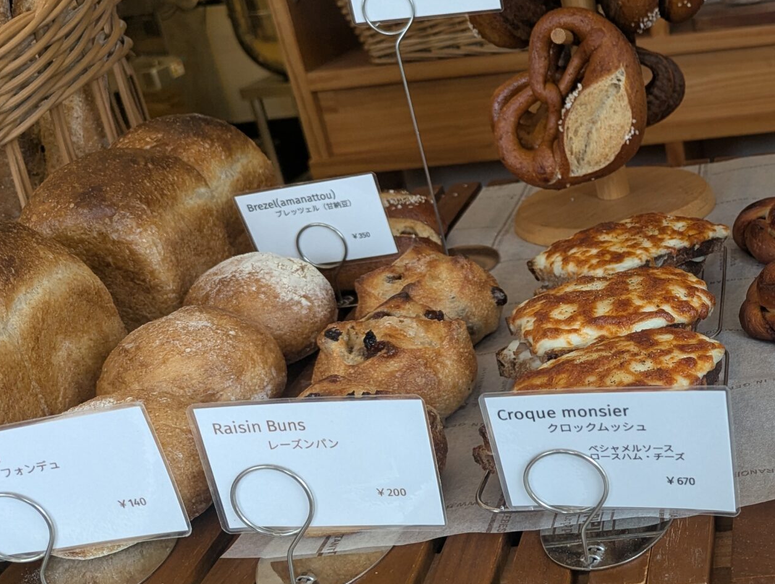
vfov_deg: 29.7
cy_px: 304
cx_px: 765
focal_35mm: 49
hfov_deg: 35.4
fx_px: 1099
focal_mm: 6.81
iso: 160
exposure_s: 1/303
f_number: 1.85
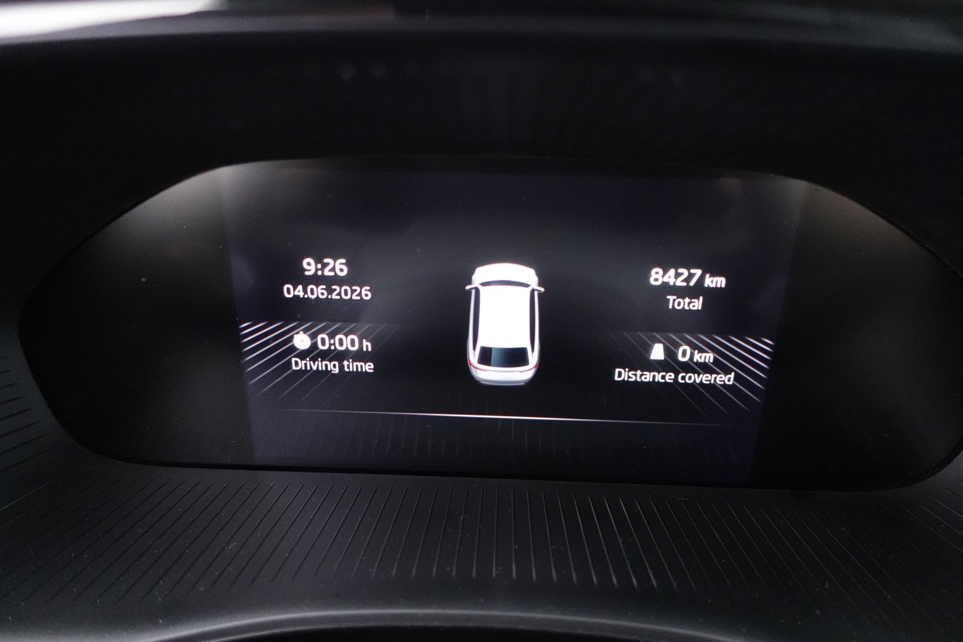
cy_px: 321
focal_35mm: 24
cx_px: 482
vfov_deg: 53.1
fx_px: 642
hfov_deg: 73.7
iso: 3200
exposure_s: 1/15
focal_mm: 9.4
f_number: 1.8
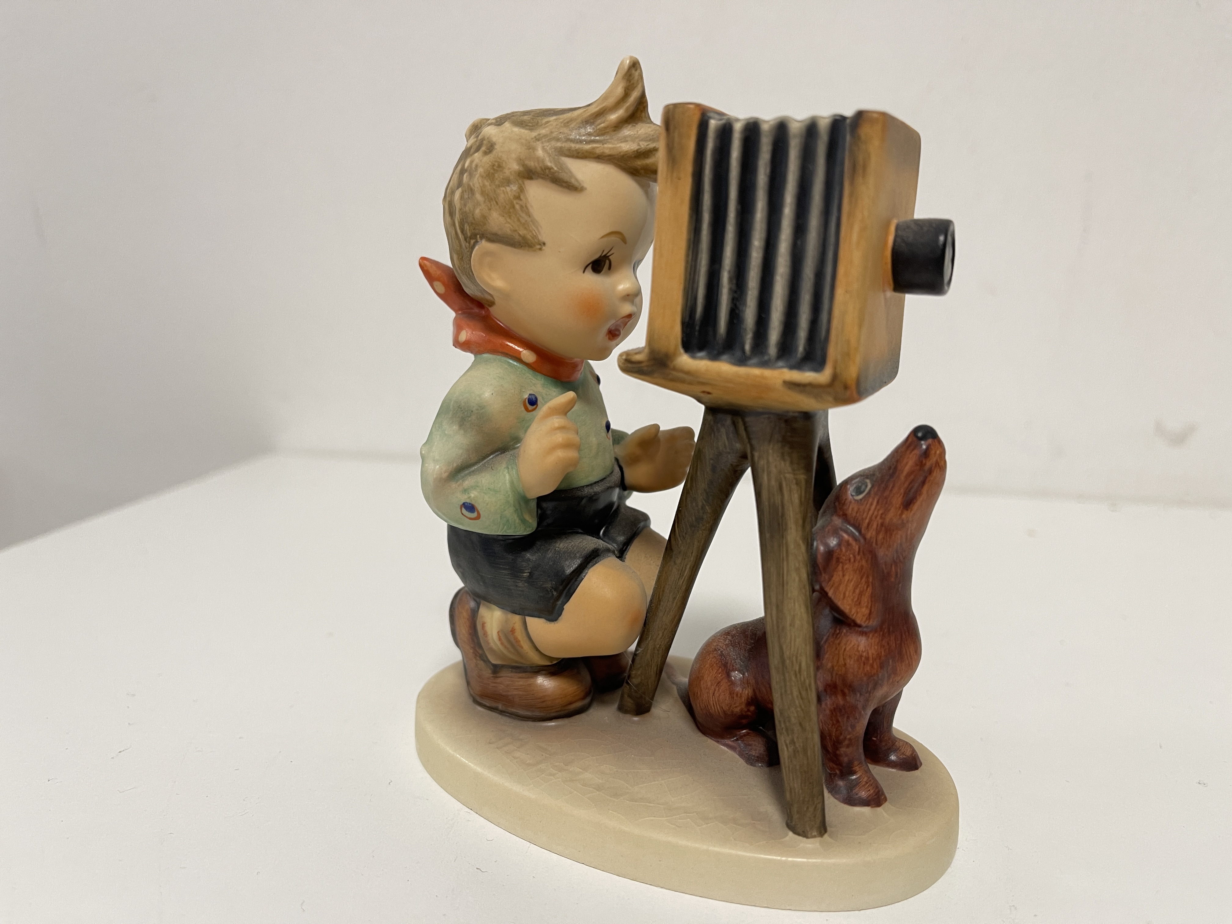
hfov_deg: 69.4
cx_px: 616
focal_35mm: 25
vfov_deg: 54.9
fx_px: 890
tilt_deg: -13.8
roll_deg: -1.1
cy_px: 462
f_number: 1.6
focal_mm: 5.1
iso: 80
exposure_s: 1/50
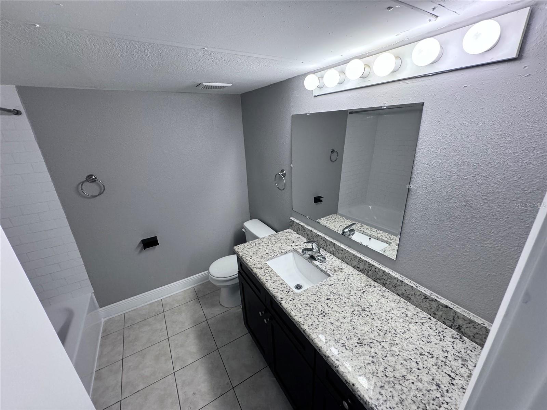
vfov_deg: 85.7
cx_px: 274
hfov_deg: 102.1
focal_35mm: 14
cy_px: 205
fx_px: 221
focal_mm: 2.22
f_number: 2.2
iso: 250
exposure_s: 1/120
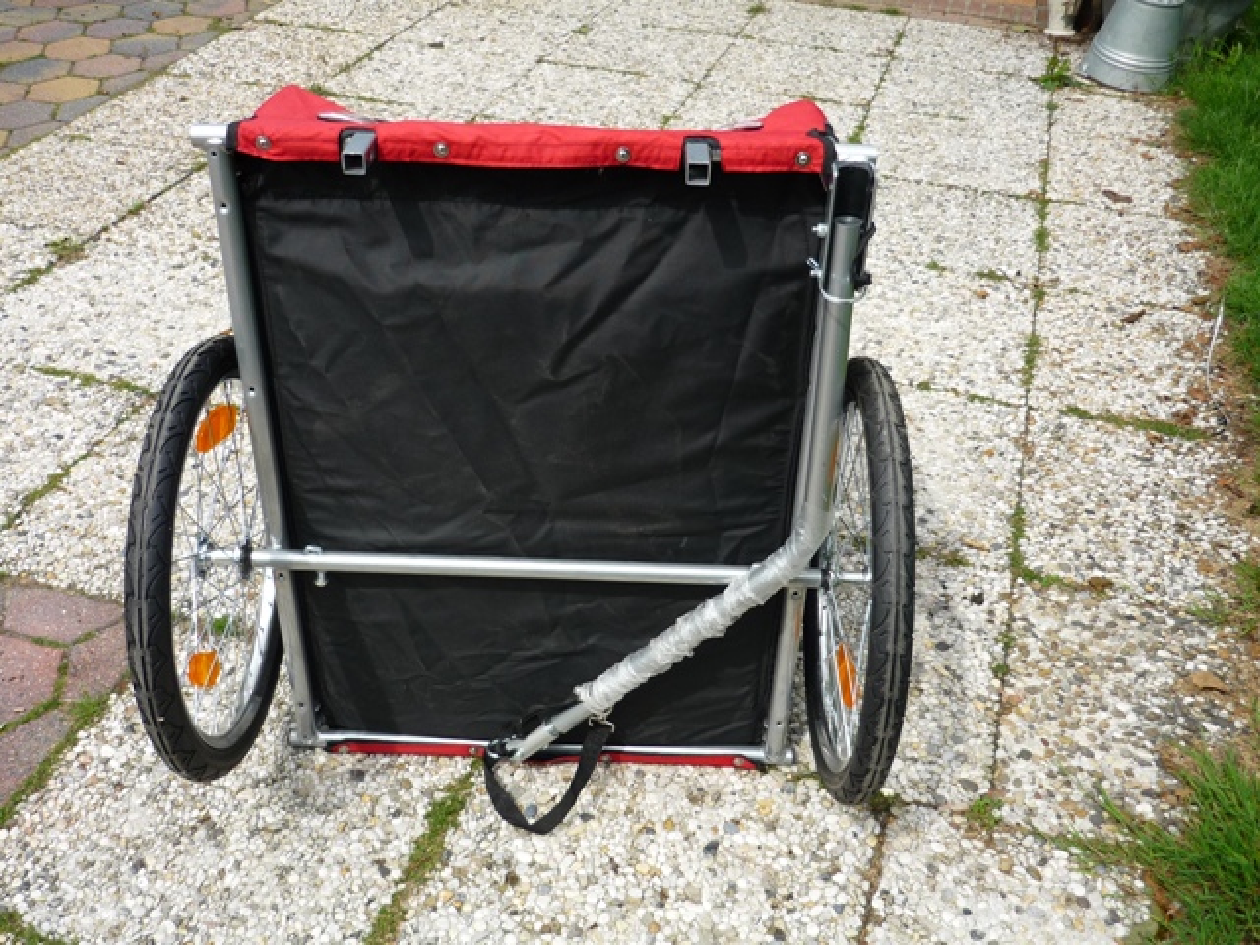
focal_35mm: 33
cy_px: 472
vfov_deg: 42.9
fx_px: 1201
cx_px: 630
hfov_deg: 55.4
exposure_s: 1/800
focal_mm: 5.5
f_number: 2.8
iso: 100
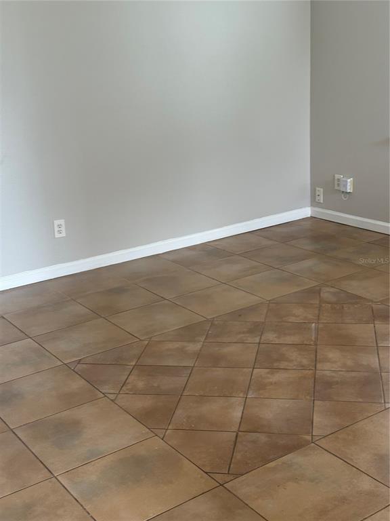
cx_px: 195
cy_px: 260
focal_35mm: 48
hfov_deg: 30.3
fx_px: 721
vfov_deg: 39.7
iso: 100
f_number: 1.78
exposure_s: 1/120
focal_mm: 6.76
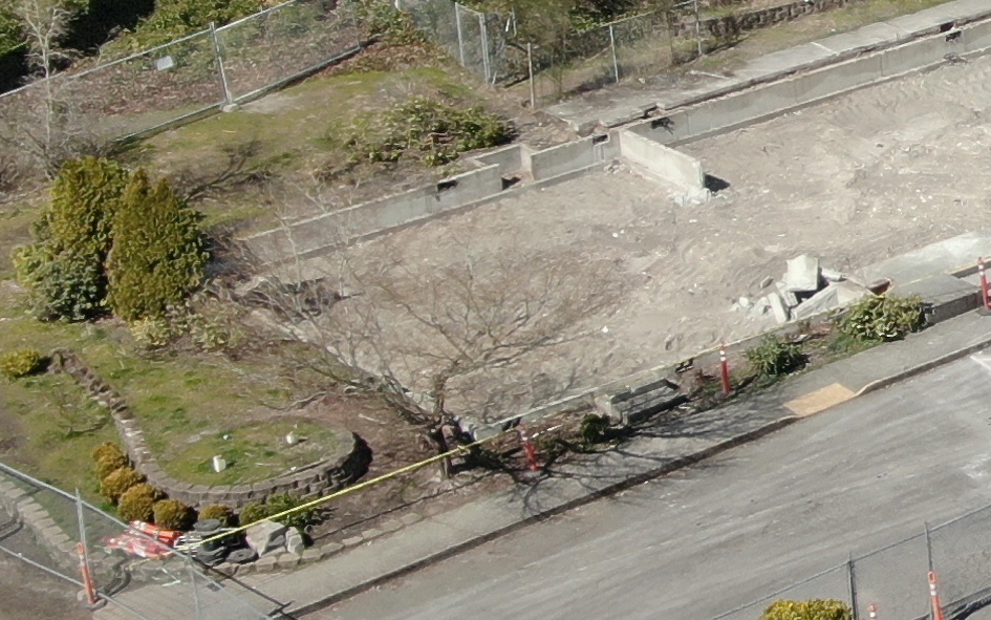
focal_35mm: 157
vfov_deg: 8.3
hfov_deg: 12.6
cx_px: 1520
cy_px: 133
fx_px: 4241
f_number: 3.3
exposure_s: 1/320
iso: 100
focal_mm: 5.94
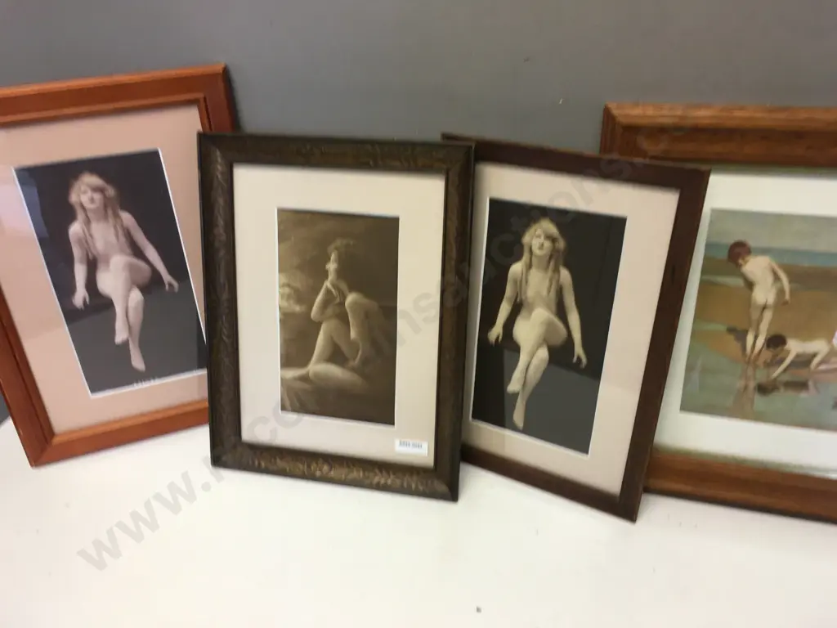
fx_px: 701
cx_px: 418
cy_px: 314
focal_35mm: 29
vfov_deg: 48.2
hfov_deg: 61.7
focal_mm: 4.15
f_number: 2.2
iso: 40
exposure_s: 1/33
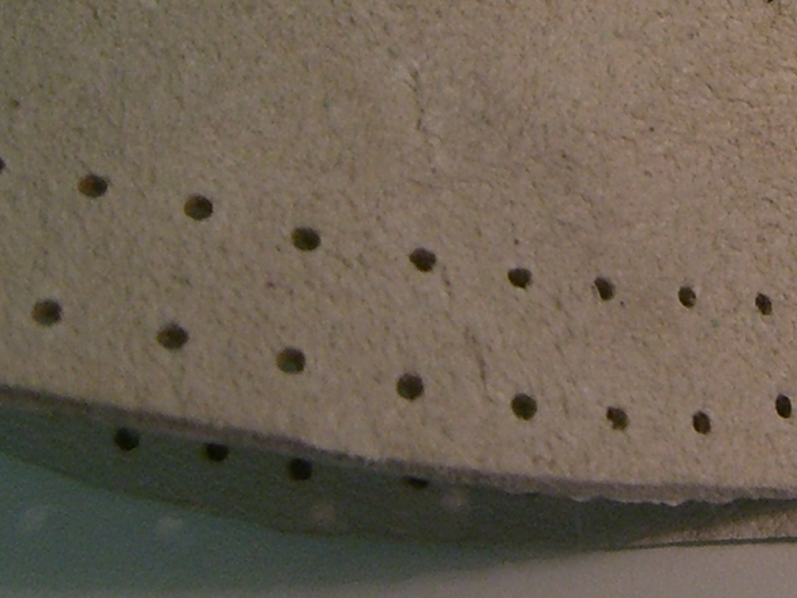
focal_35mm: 133
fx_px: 3063
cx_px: 820
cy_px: 26
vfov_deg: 11.1
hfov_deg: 14.6
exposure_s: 1/60
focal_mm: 6.2
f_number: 2.7
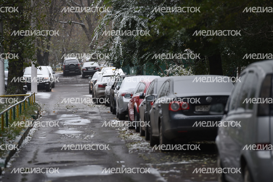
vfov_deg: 6.9
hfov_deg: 10.3
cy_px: 91
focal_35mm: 200
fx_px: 1516
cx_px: 136
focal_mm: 200
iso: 400
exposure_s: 1/80
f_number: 5
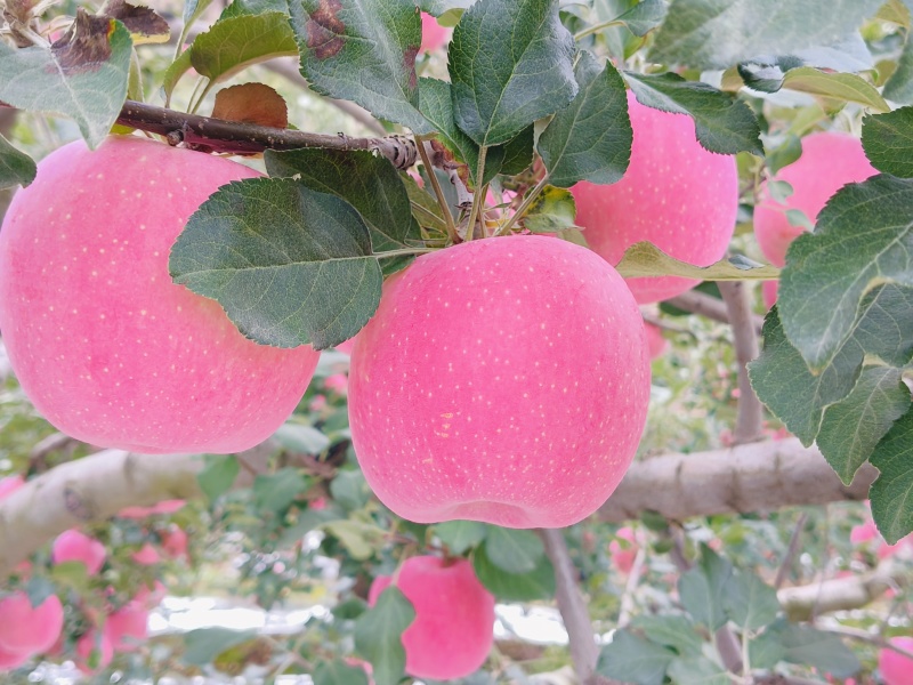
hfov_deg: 46.8
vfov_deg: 36.0
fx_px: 1055
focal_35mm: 40
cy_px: 342
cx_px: 456
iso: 320
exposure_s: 1/100
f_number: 1.8
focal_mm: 4.84
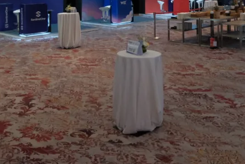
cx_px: 188
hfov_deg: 35.9
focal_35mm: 54
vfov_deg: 23.6
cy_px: -14
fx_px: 368
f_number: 3.5
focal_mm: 15
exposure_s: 1/180
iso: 3200
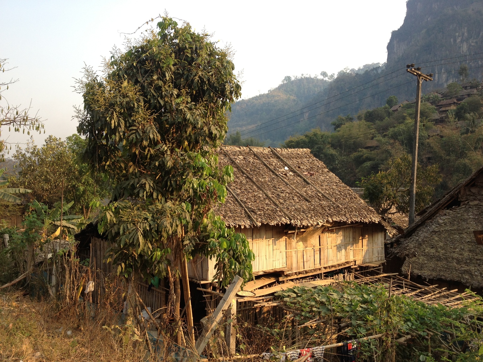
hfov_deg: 52.6
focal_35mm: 35
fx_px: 488
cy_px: 181
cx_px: 242
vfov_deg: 40.7
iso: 50
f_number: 2.4
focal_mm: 4.28
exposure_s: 1/321
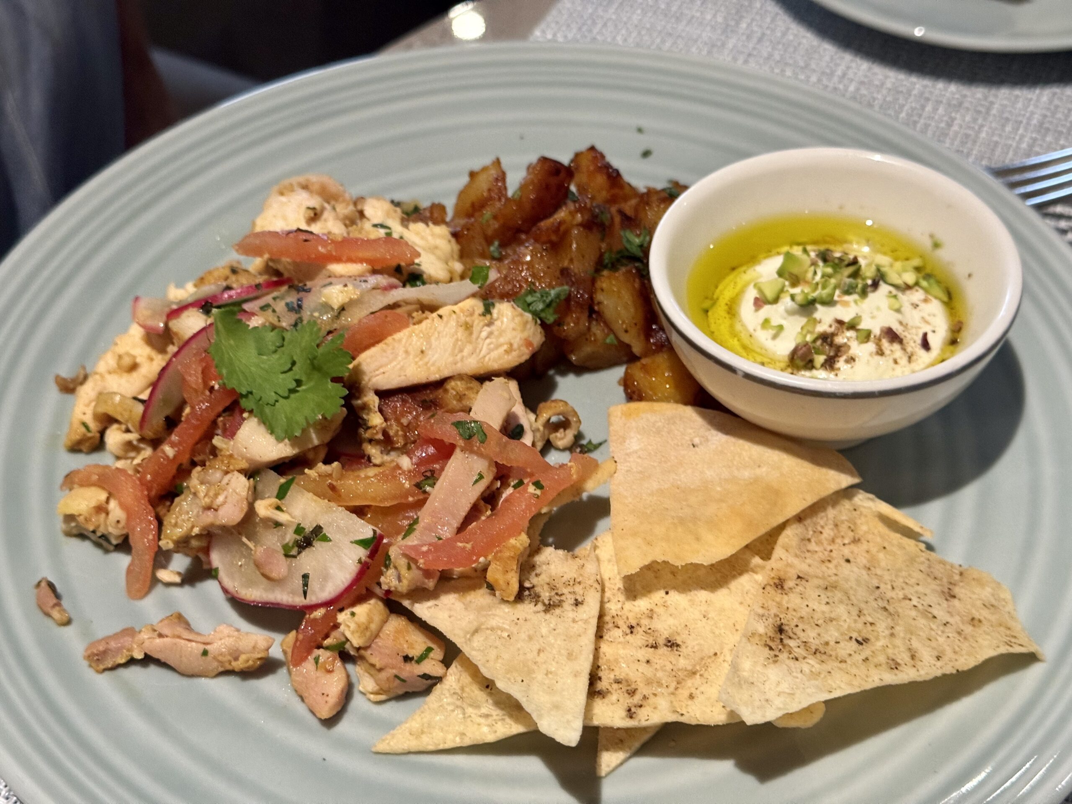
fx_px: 1486
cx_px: 536
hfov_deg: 39.7
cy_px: 402
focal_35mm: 48
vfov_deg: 30.3
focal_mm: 6.76
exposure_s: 1/40
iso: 320
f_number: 1.78
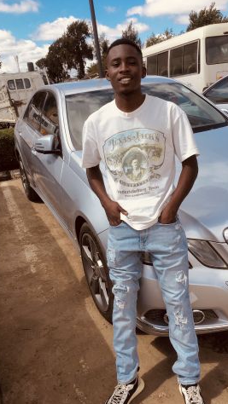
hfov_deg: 36.6
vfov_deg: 61.0
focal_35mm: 32
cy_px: 202
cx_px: 131
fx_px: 344
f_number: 2.2
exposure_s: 1/1350
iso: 25
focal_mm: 4.15
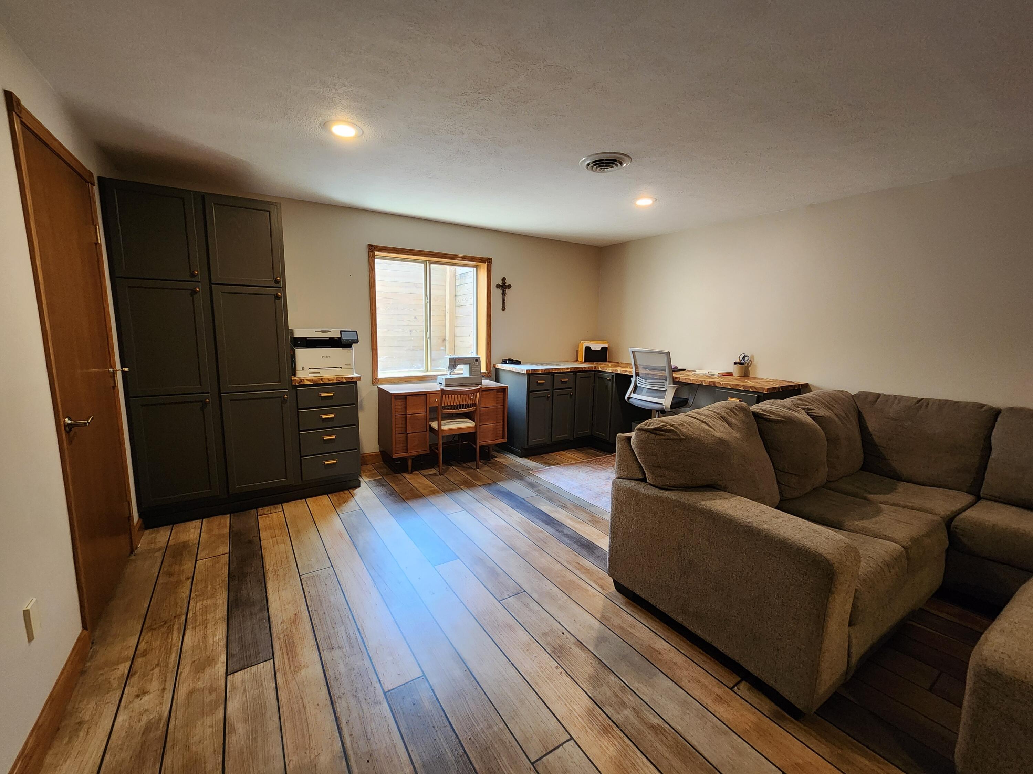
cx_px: 516
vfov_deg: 89.9
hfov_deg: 106.2
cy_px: 387
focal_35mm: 13
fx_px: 388
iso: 320
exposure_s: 1/40
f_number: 2.2
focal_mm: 2.2
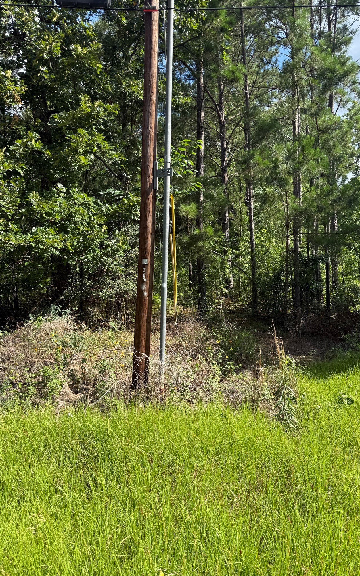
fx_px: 408
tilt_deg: -3.4
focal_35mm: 26
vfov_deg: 70.4
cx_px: 209
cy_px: 283
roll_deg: +2.2
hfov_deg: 47.4
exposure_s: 1/1522
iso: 80
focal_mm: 6.76
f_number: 1.78
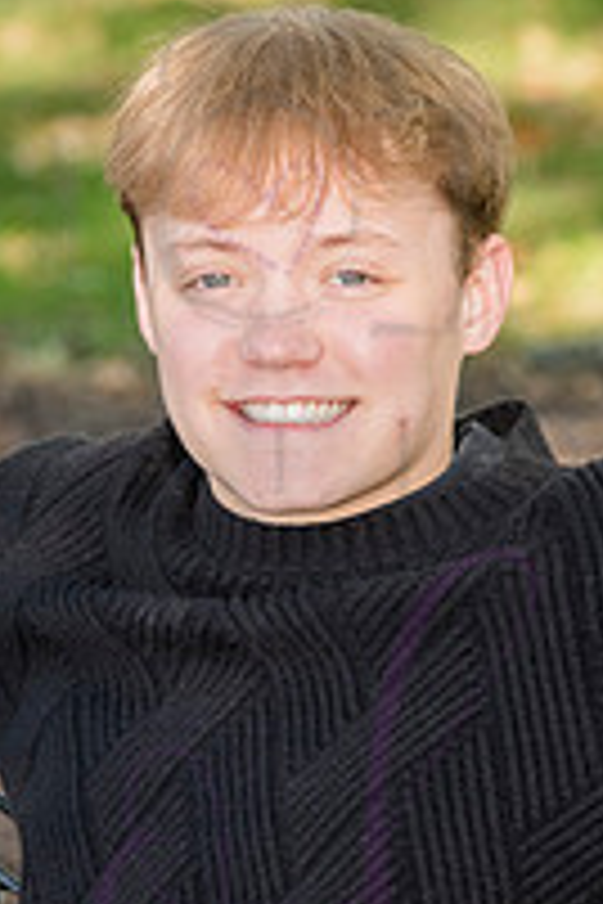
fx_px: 7587
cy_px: 616
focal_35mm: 302
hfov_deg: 4.6
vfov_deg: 6.8
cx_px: 274
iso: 800
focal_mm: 135
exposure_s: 1/320
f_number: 6.3
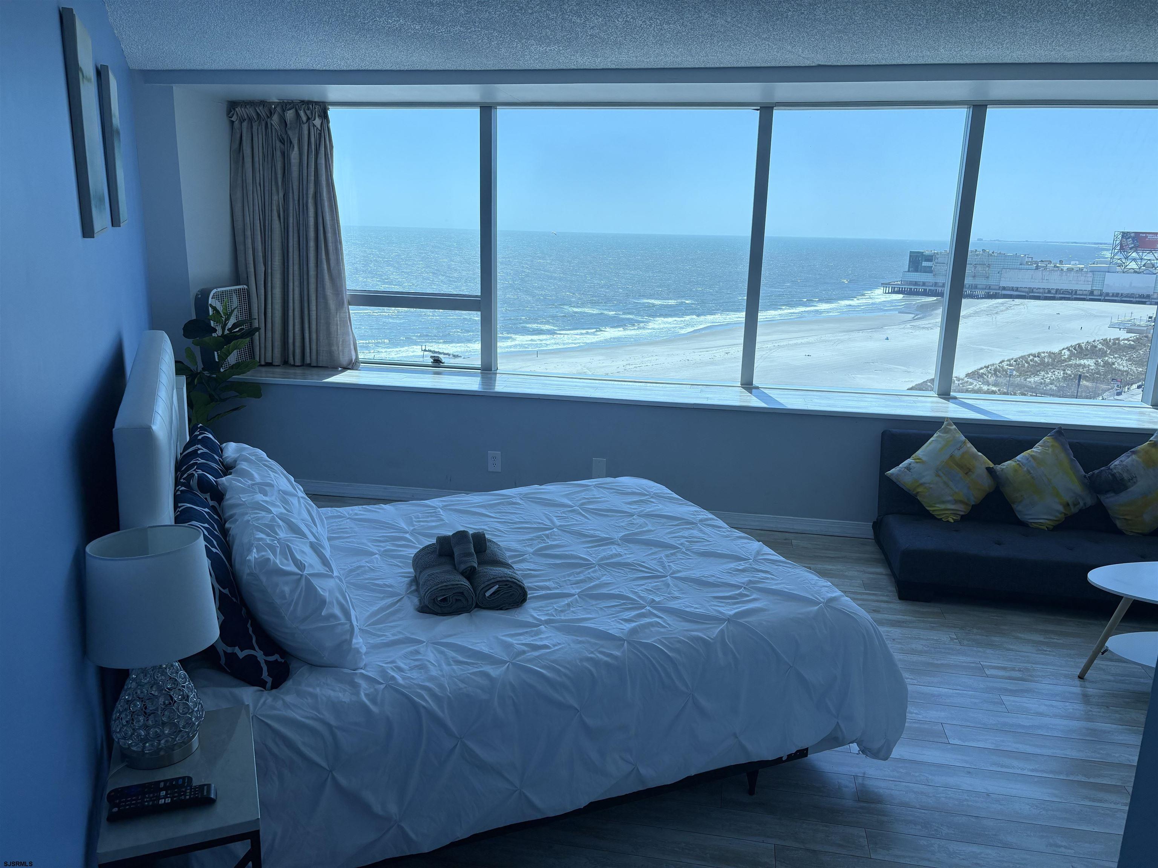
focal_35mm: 26
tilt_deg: -12.5
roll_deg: -0.5
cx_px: 579
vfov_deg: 53.1
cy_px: 434
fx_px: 870
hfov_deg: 67.3
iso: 50
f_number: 1.6
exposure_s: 1/1099
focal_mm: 5.96
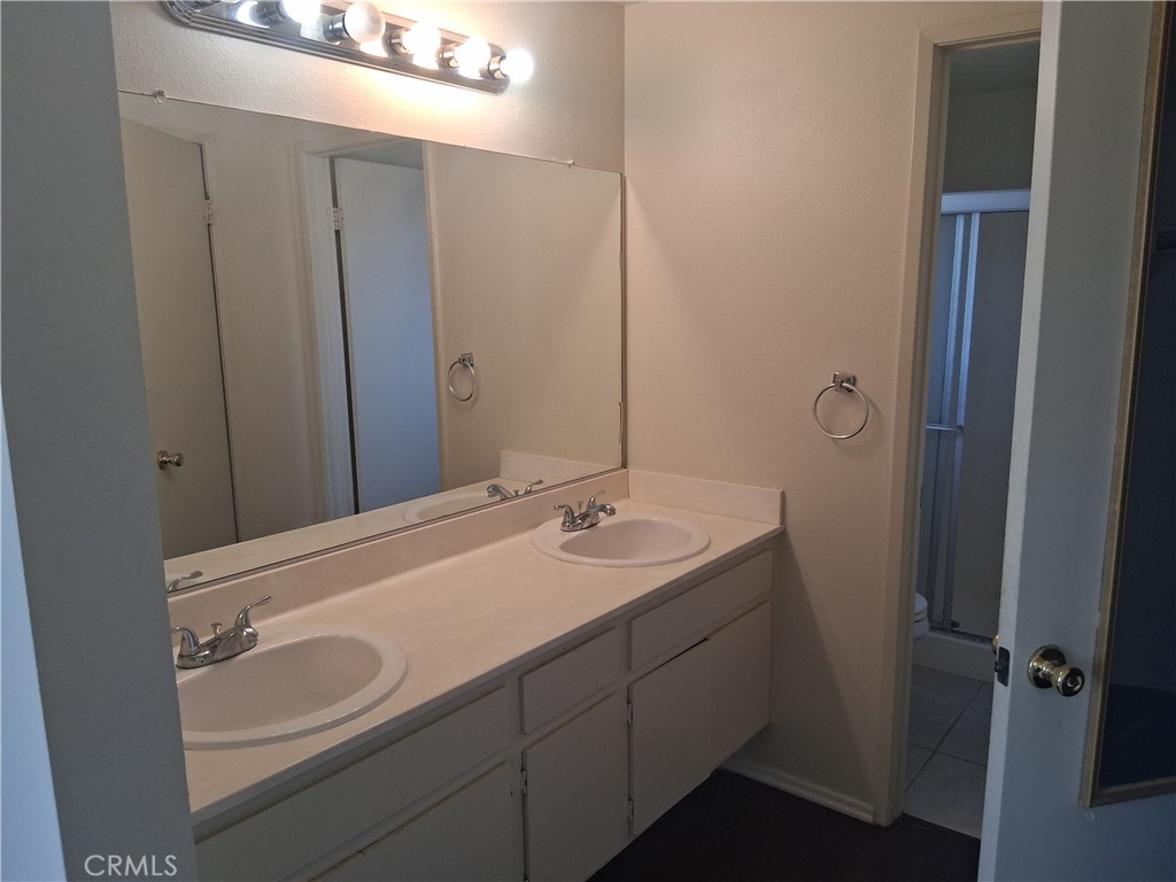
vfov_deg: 53.1
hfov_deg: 67.3
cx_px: 588
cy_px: 441
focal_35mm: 26
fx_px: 883
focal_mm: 3.98
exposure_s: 1/120
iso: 100
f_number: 1.8
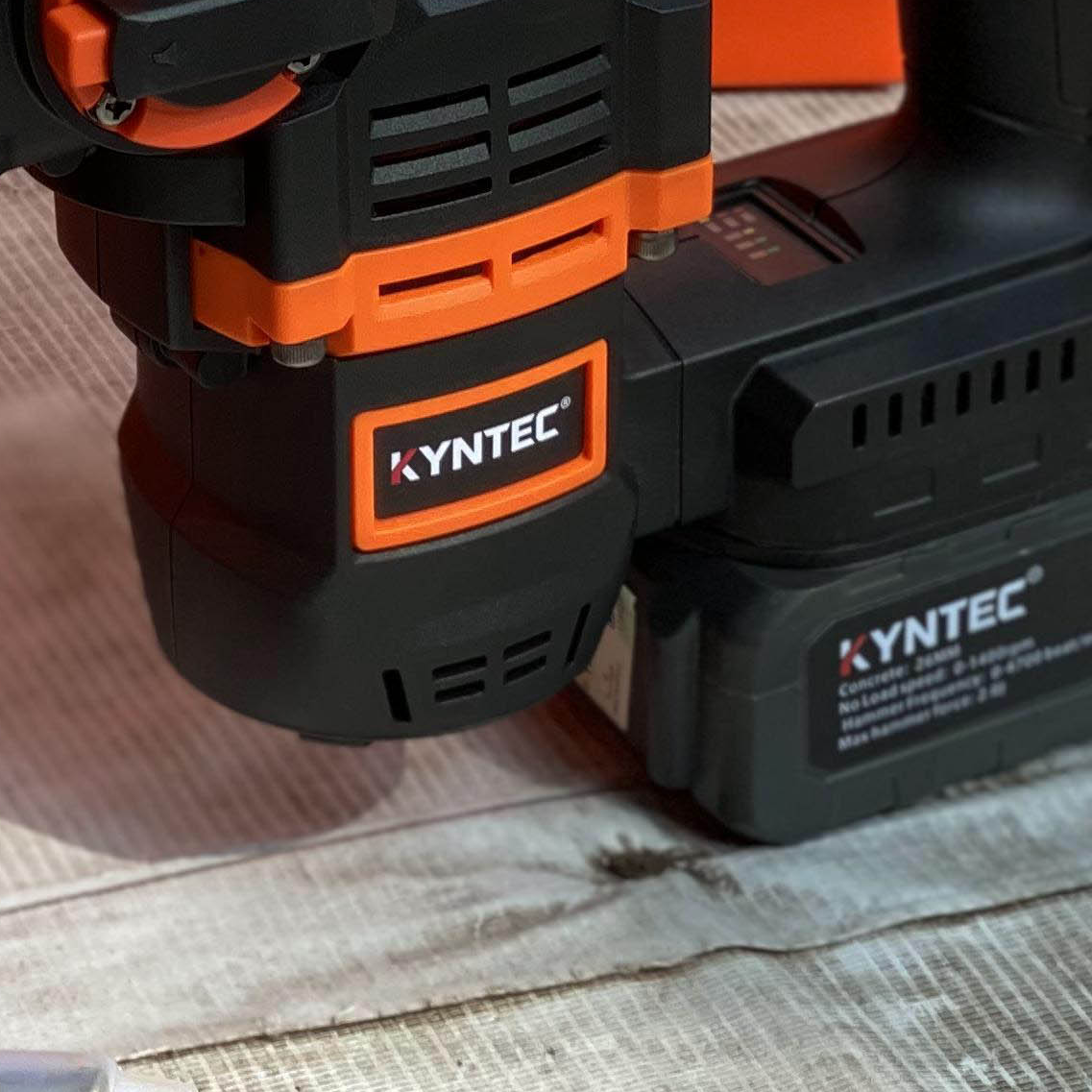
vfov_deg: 10.7
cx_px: 47
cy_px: 103
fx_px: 5818
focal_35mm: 163
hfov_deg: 10.6
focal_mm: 6
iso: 32
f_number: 2
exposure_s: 1/122
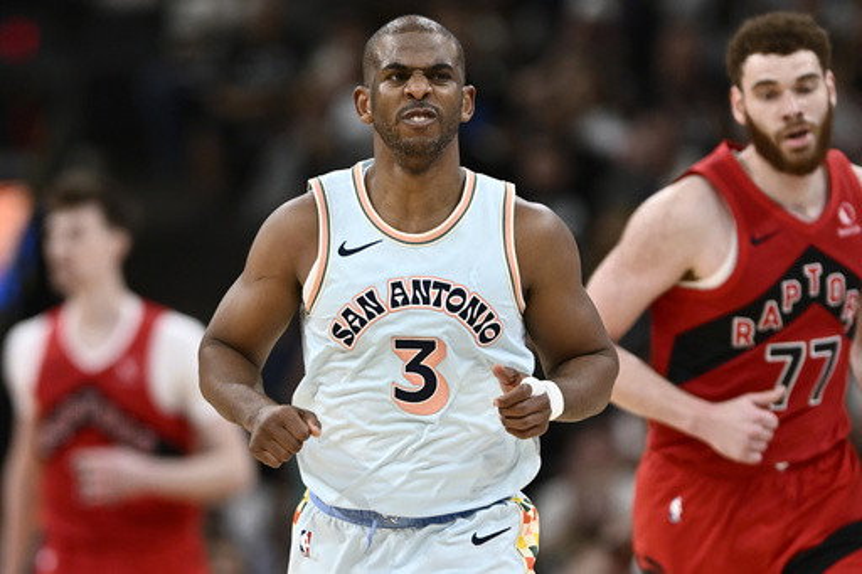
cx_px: 431
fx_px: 4787
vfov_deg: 6.9
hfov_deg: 10.3
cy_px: 287
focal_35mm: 200
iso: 640
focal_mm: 200
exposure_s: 1/1250
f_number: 2
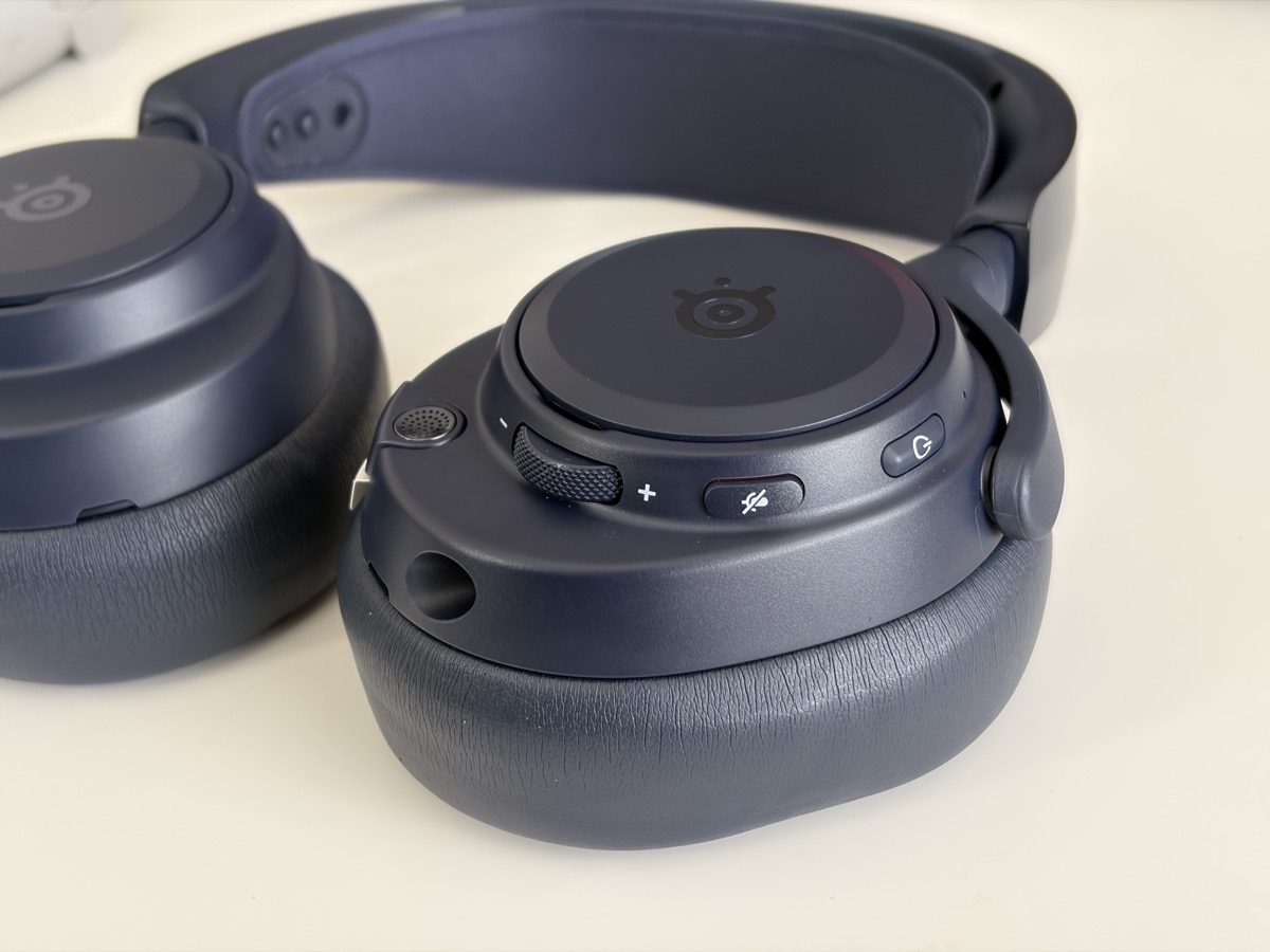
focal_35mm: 52
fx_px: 1908
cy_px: 476
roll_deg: +5.5
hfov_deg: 36.8
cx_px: 635
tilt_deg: -34.9
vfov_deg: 28.0
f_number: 1.6
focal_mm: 5.96
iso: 100
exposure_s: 1/60
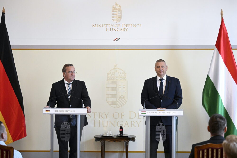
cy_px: 79
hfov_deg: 25.7
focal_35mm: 79
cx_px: 118
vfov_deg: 17.3
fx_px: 520
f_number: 3.2
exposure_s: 1/320
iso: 6400
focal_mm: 79
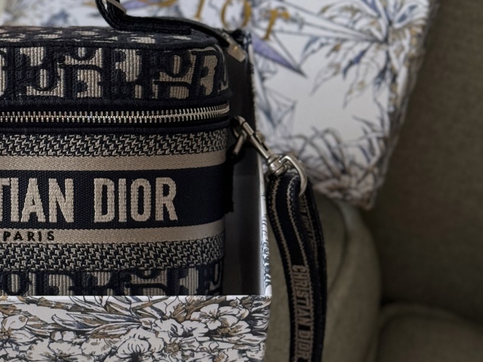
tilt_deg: -50.0
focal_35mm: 115
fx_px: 1604
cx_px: 68
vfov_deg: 12.9
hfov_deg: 16.9
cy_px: 130
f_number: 1.78
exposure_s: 1/60
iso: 250
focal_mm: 6.76
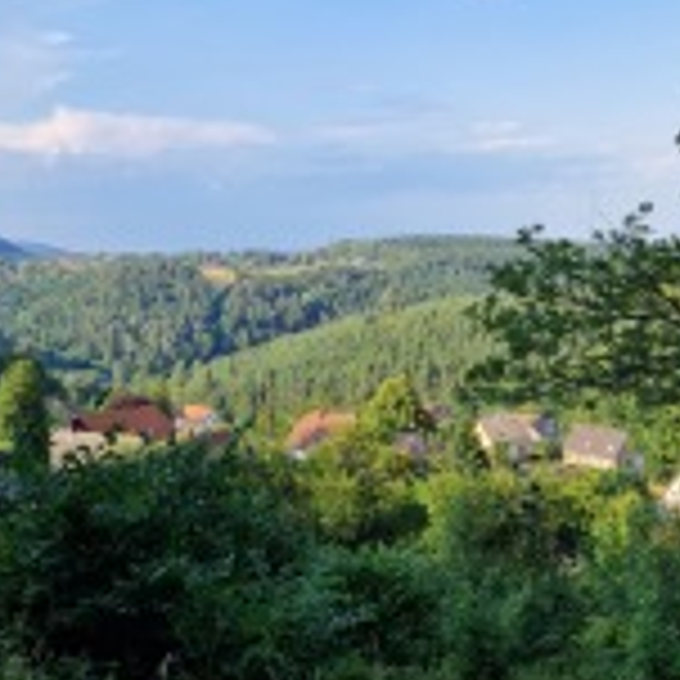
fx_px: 1200
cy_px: 117
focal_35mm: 54
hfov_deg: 31.6
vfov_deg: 30.7
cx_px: 338
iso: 50
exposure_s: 1/822
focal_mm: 5.4
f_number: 1.8
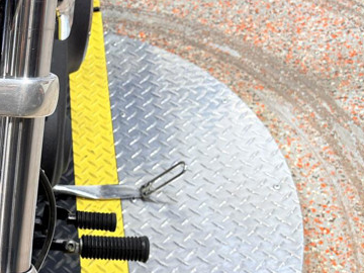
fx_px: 810
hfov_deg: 22.6
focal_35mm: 77
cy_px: 161
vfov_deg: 19.1
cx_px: -111
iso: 64
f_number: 1.6
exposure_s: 1/120
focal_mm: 5.96
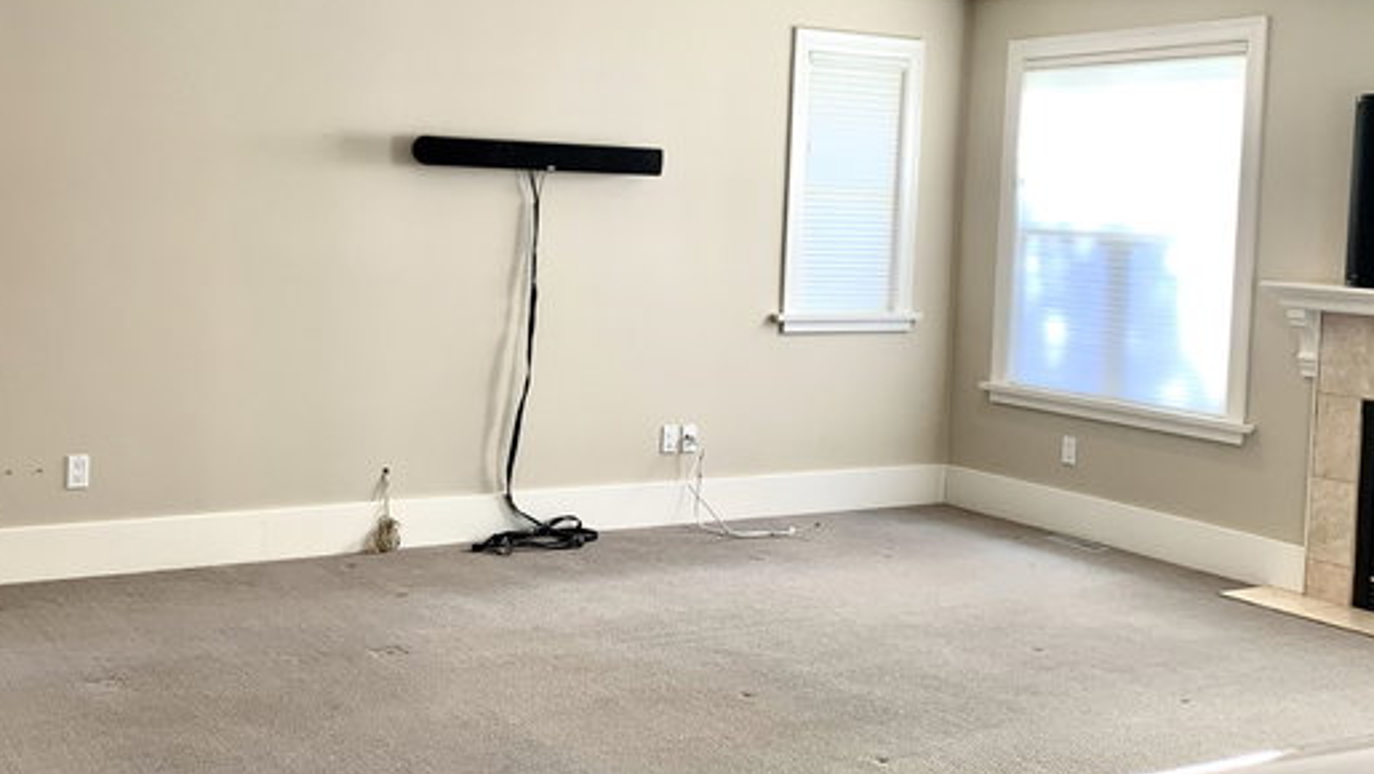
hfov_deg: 46.3
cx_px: 622
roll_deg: -1.3
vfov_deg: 27.1
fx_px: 1603
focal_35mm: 44
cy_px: 318
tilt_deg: -4.4
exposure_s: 1/120
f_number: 1.8
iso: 50
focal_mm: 4.25
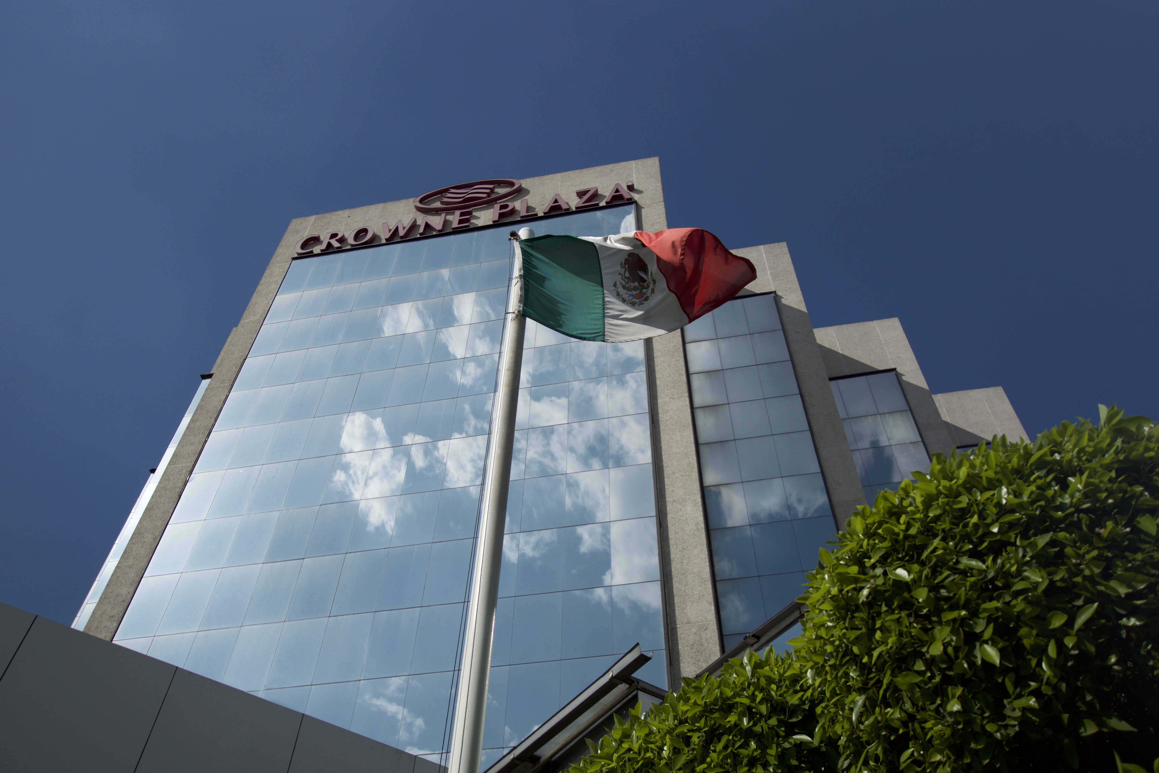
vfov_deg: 42.3
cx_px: 571
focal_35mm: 31
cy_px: 399
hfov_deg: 60.3
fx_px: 998
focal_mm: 20
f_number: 3.5
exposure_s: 1/2000
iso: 100
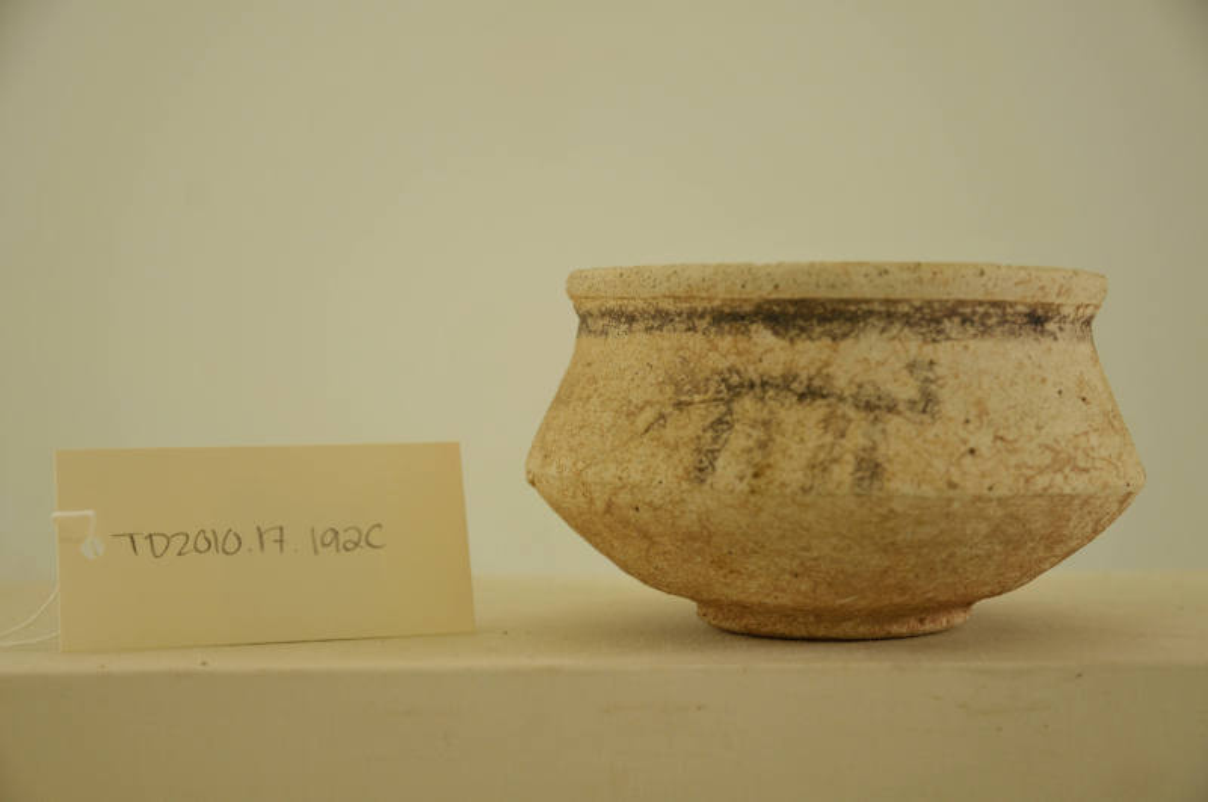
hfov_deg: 29.3
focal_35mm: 69
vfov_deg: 19.7
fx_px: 2312
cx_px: 604
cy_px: 401
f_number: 5
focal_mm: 46
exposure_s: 1/60
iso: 200
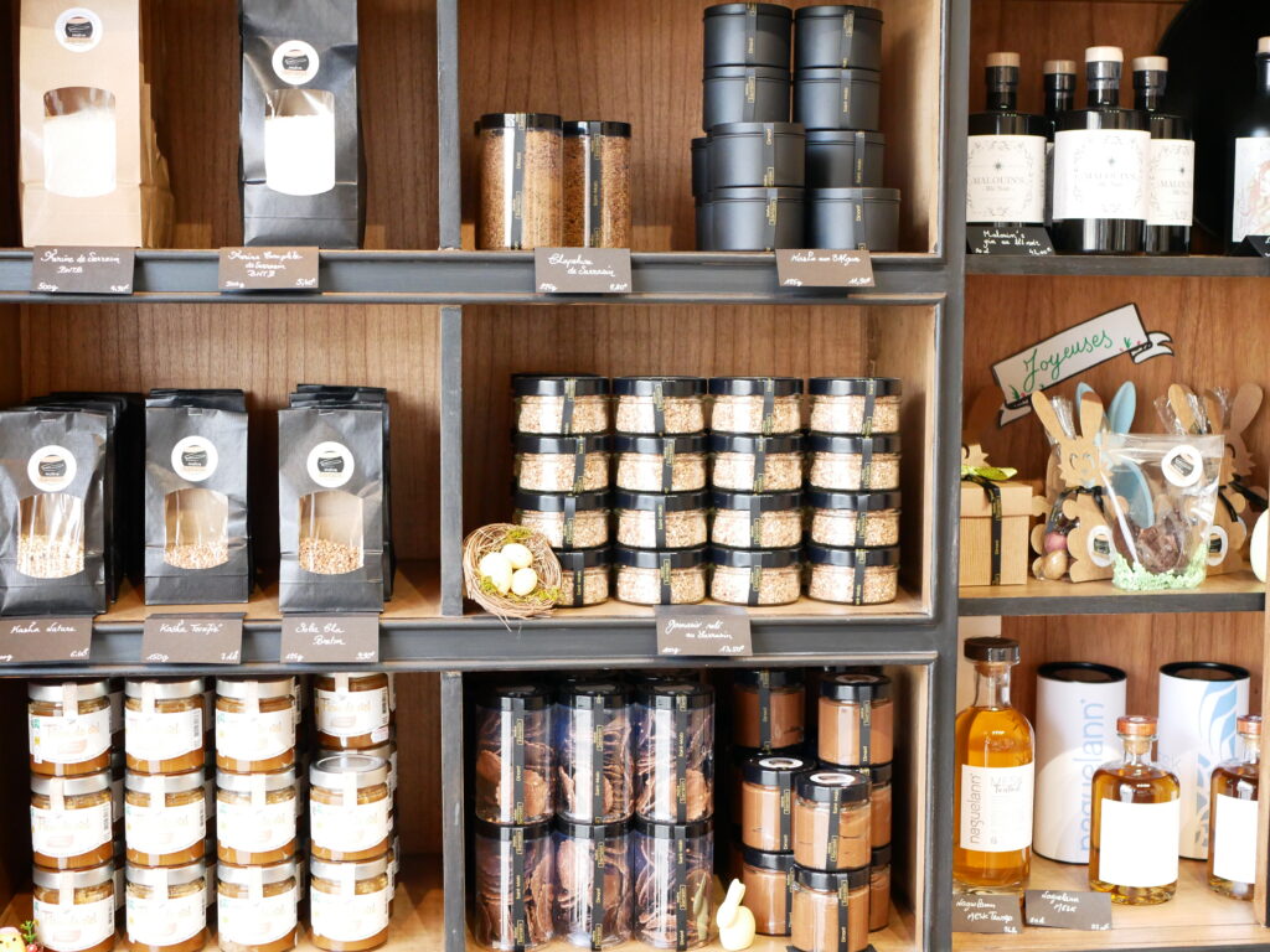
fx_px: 1834
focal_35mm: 50
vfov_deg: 29.1
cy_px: 476
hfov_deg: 38.2
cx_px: 635
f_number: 3.5
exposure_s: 1/60
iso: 2000
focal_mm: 25
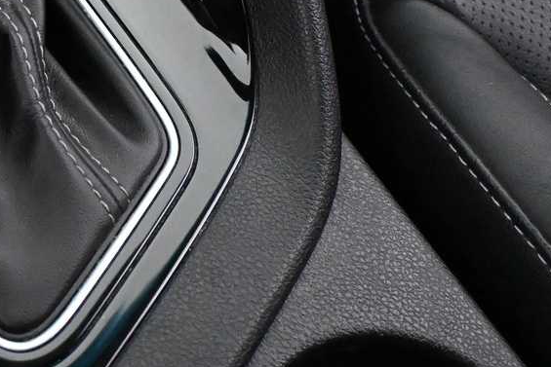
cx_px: -28
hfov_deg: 22.5
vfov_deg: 15.2
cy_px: -94
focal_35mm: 86
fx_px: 1317
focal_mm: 20
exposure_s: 1/60
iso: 11400
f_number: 3.8
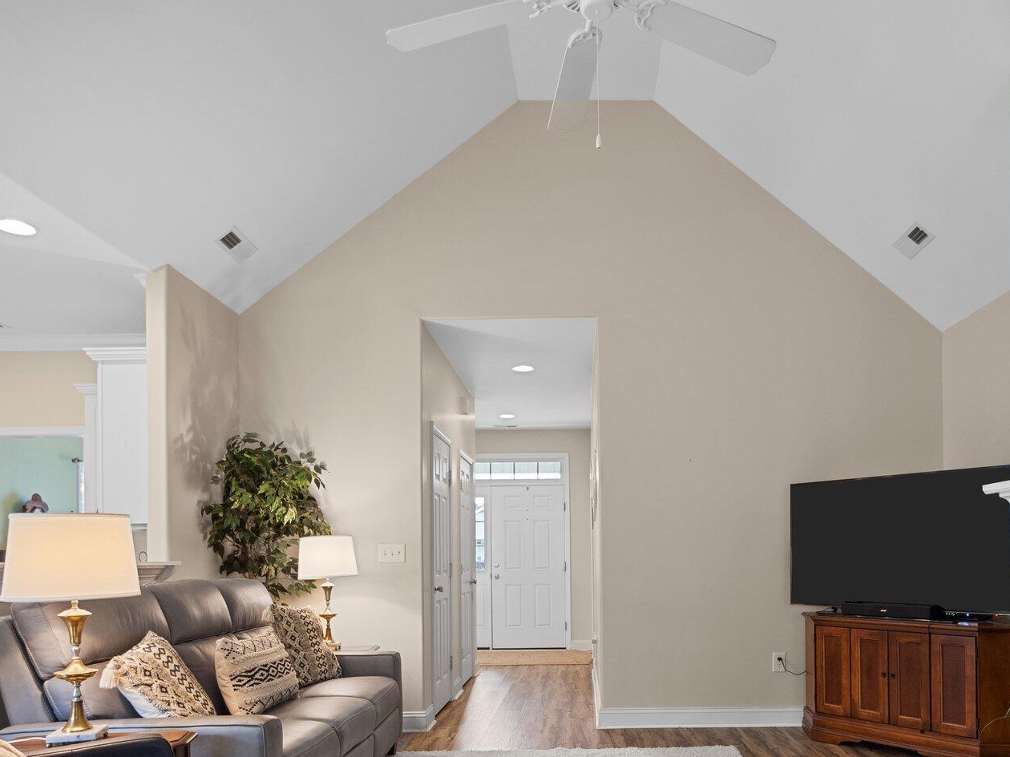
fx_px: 759
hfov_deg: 67.0
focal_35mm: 26
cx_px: 580
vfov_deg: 50.7
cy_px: 574
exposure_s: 1/6
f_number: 4
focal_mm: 8
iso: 200
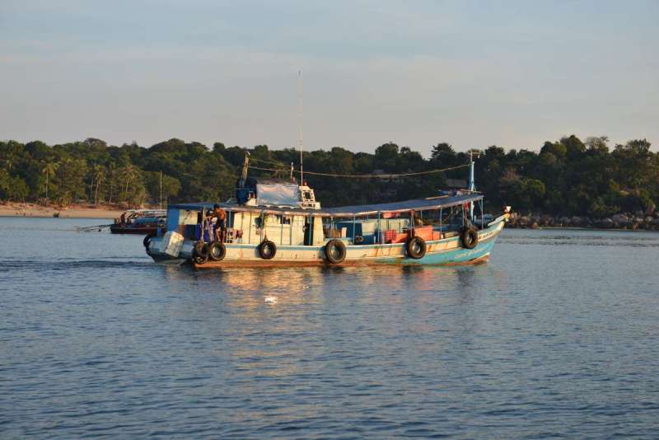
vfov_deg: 19.5
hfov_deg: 28.8
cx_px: 330
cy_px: 220
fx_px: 1282
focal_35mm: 70
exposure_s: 1/100
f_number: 5
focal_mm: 70
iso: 100
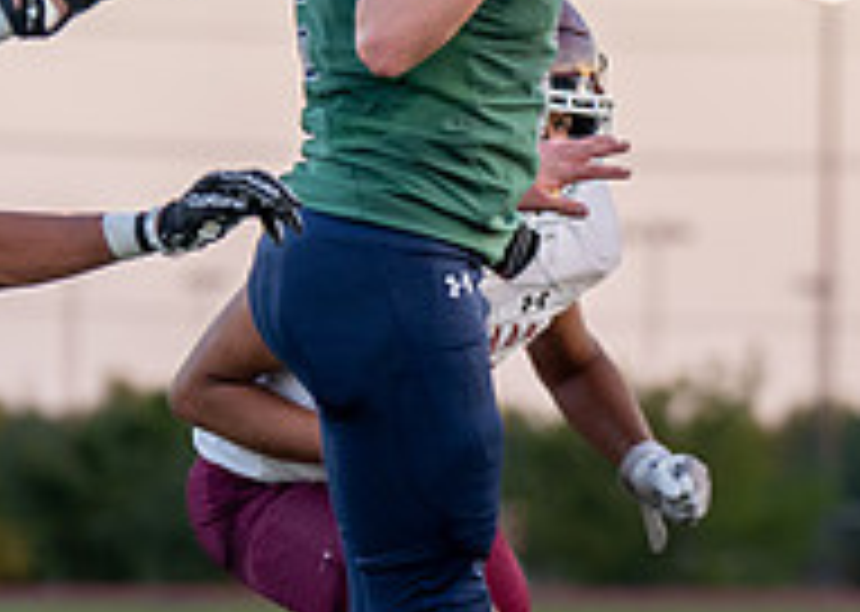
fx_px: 11175
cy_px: 343
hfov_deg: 4.4
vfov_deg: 3.1
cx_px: 951
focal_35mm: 458
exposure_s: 1/1250
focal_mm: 114
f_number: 2.8
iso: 640
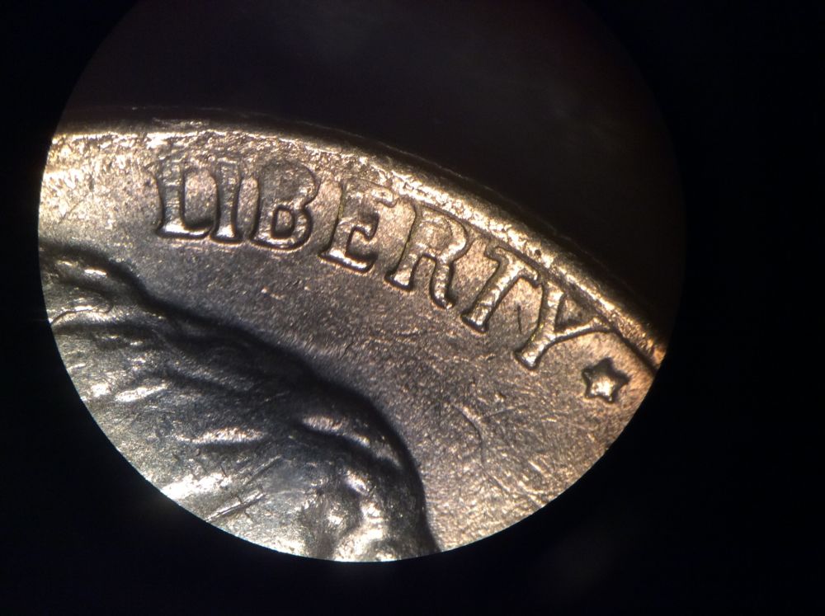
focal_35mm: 32
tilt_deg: -51.2
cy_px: 308
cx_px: 412
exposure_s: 1/24
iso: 64
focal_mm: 3.3
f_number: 2.4
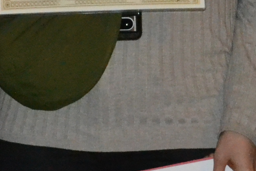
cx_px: 154
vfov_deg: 4.3
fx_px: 2247
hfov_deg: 6.5
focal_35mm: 316
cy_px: -53
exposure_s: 1/160
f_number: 5
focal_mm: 36
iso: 3200
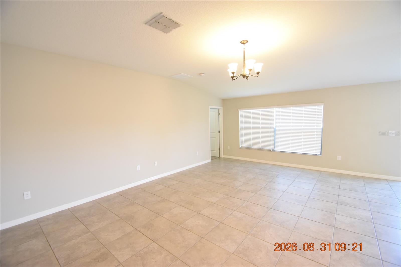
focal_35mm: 15
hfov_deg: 100.4
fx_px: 167
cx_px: 200
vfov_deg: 77.3
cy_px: 134
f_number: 3.5
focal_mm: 10
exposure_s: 1/60
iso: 1250
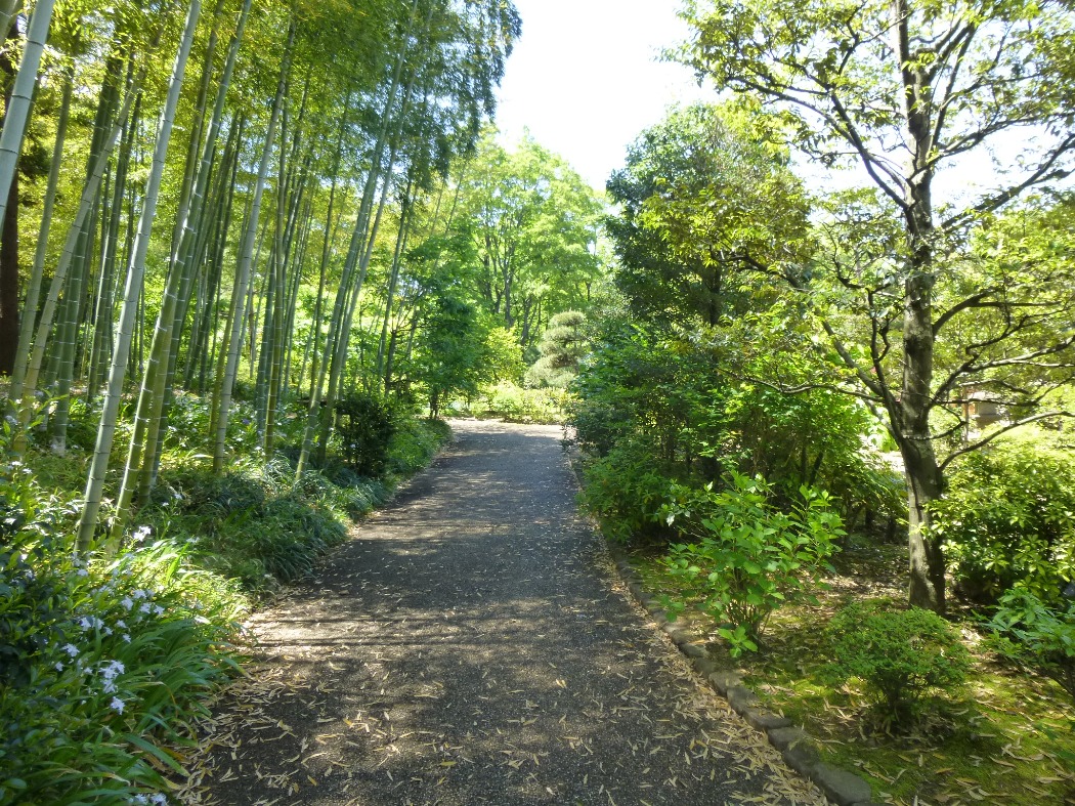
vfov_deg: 54.9
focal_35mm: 25
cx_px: 538
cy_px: 403
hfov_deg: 69.4
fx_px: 776
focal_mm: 4.5
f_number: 3.1
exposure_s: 1/160
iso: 160
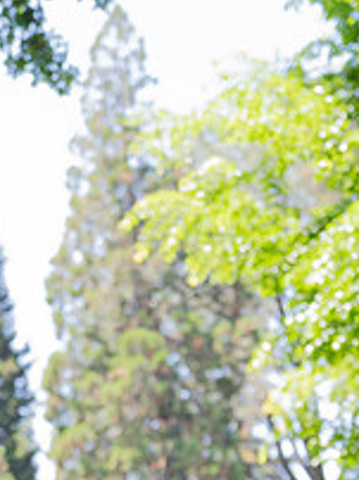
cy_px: 532
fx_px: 1427
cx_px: 62
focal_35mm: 103
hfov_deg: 14.2
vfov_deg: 18.4
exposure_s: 1/320
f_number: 2.8
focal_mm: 48
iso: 250
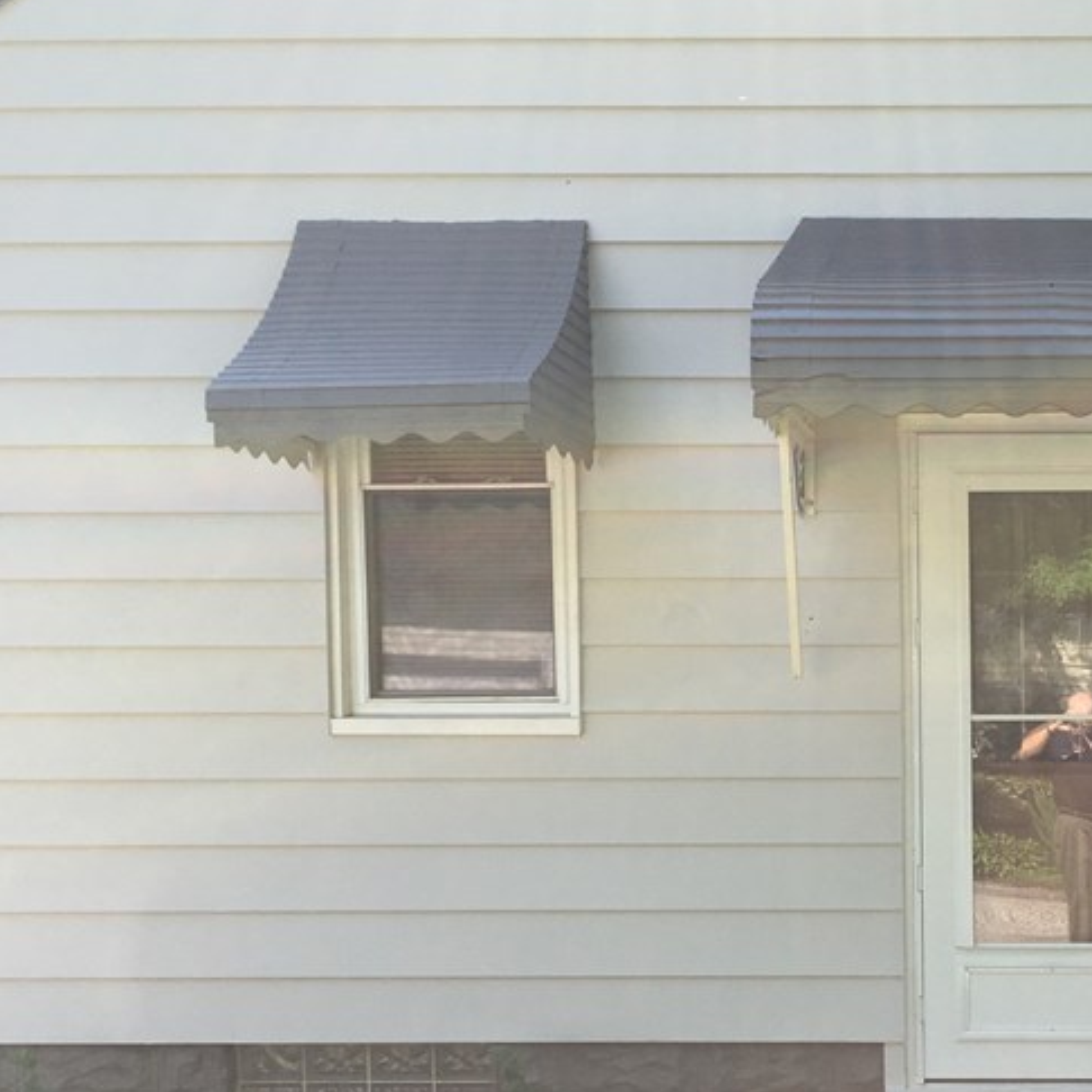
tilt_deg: -3.6
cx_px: 1020
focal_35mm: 54
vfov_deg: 31.3
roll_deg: -0.4
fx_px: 1927
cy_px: 762
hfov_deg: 30.0
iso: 25
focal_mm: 4.15
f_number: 2.2
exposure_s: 1/478
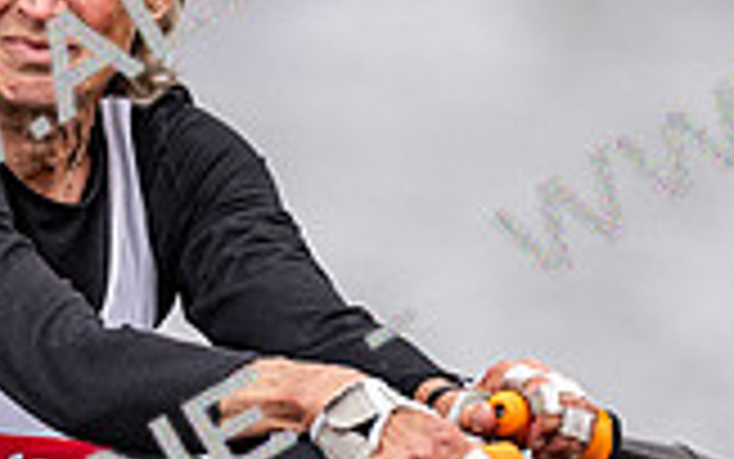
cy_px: 353
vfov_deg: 0.6
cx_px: 162
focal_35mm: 2174
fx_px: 43503
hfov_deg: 1.0
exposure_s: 1/2500
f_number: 4
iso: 720
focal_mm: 600
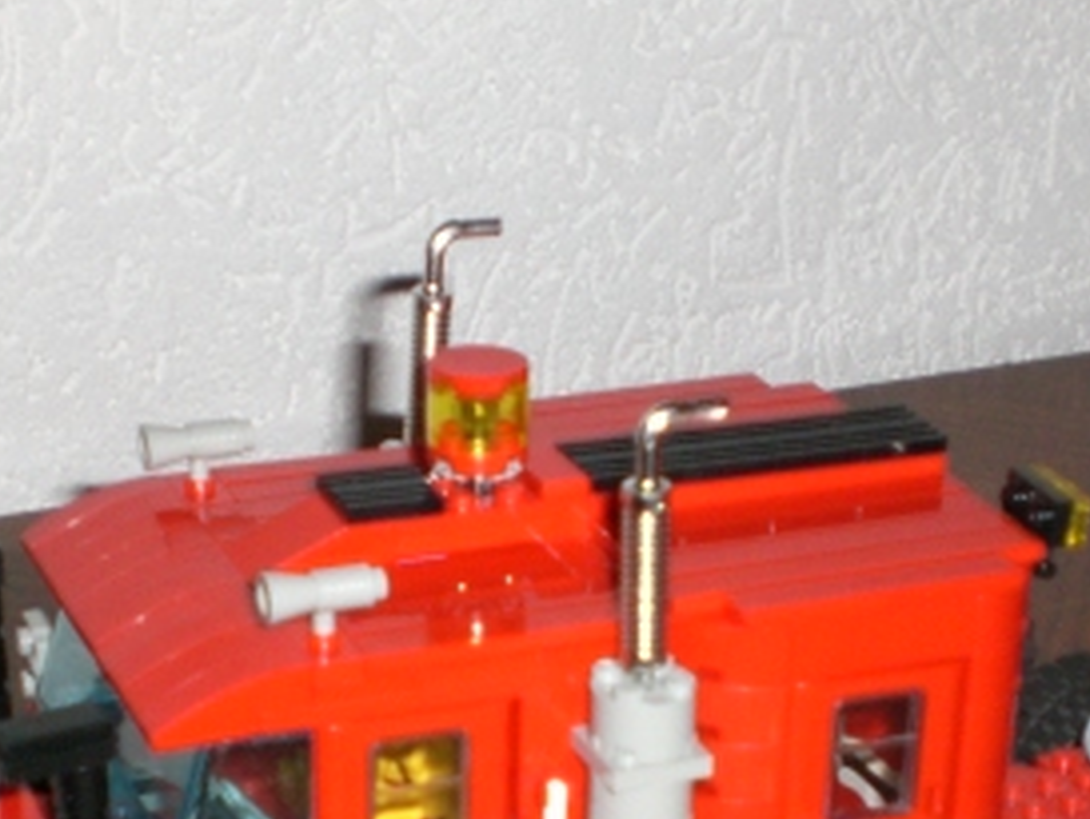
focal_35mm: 89
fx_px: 2804
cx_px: 671
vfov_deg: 16.3
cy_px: 783
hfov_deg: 22.0
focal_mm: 6.3
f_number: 3.1
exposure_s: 1/60
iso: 200
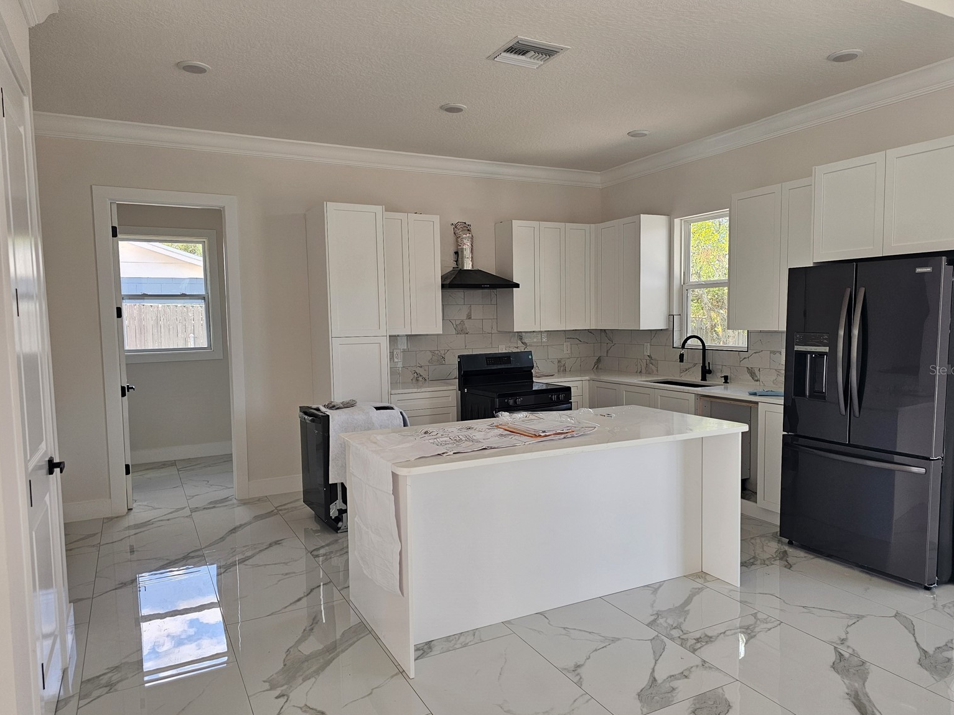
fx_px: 661
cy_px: 369
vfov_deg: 56.8
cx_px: 490
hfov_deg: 71.6
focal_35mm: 24
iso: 80
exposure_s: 1/180
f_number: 1.7
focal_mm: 6.3
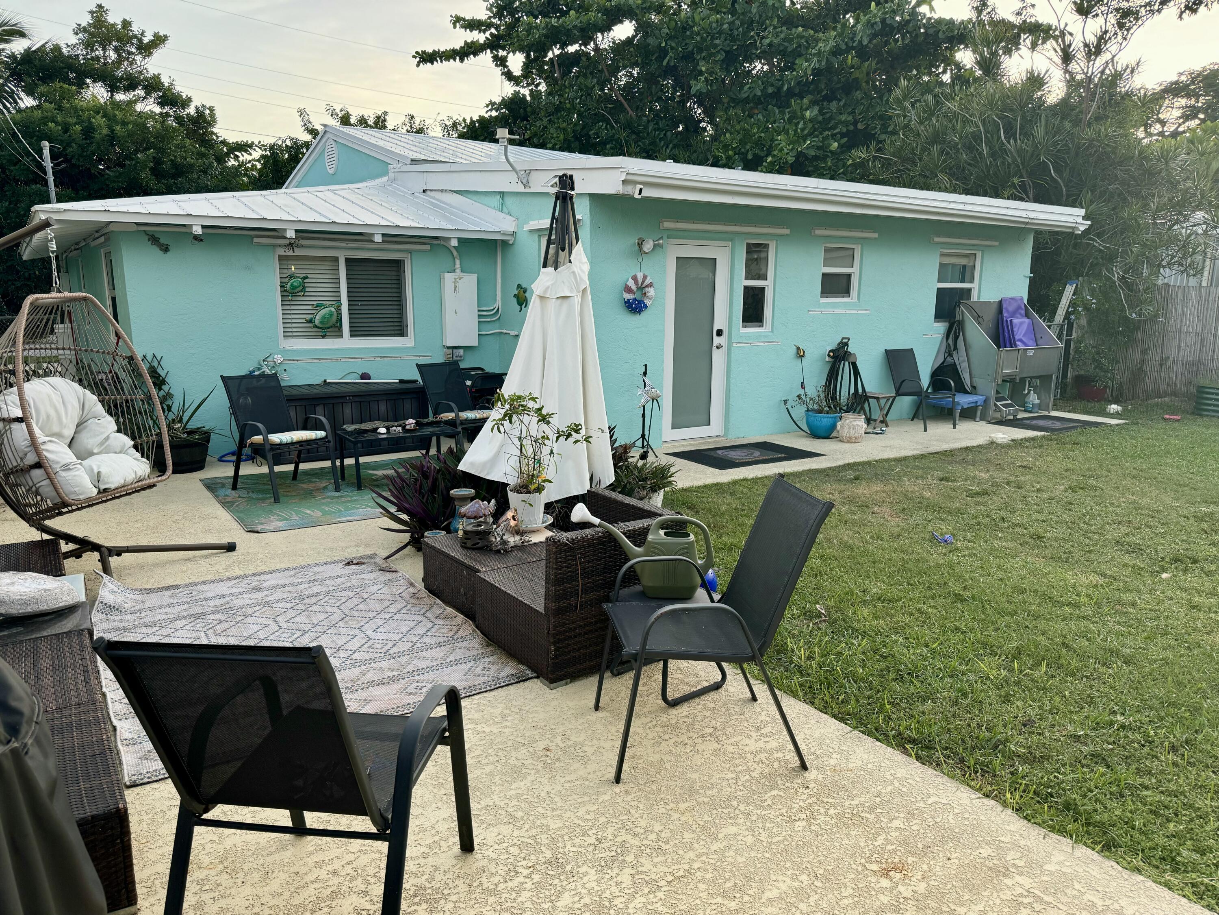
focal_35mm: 24
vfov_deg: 56.8
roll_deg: -0.6
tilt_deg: -11.5
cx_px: 610
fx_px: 845
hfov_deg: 71.6
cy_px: 458
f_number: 1.78
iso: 125
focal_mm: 6.76
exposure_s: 1/121
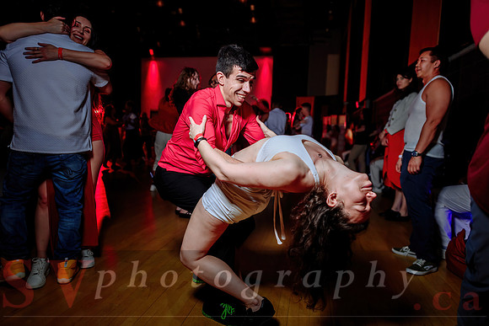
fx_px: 326
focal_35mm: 24
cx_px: 244
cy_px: 163
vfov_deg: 53.2
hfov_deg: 73.7
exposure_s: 1/100
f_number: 1.8
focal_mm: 24
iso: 800
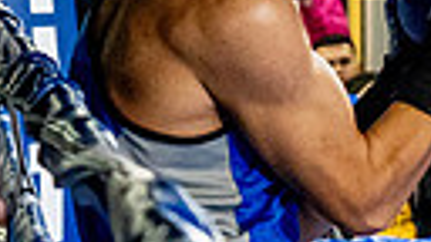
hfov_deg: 8.5
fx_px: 2811
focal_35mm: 246
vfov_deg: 4.9
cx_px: 687
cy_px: 224
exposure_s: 1/800
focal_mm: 35
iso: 5000
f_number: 2.8
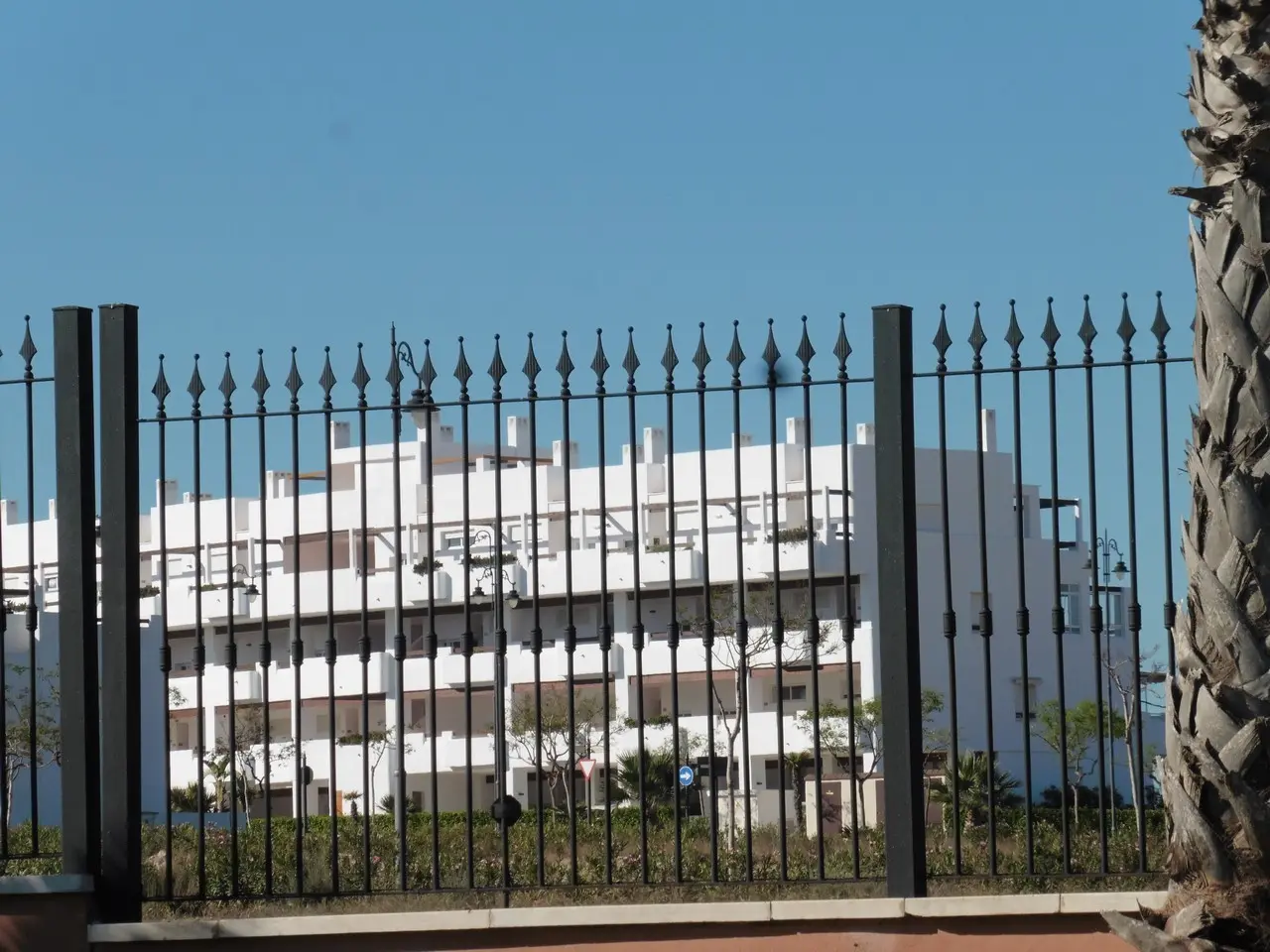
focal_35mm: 199
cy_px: 476
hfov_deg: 9.9
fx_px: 7301
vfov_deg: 7.5
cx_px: 635
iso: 100
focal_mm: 35.6
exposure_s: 1/640
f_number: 6.3
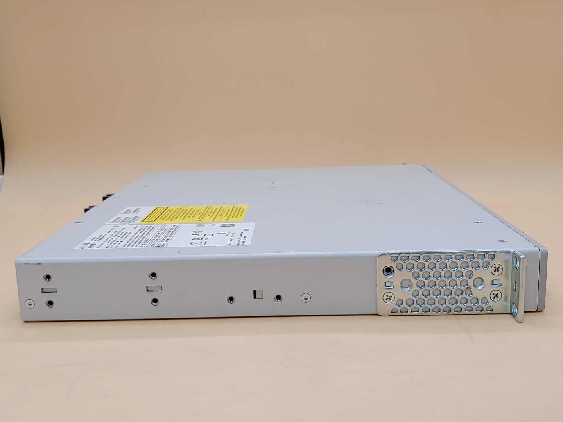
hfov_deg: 45.8
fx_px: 667
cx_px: 282
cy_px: 211
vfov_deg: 35.1
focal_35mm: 41
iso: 50
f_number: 1.8
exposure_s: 1/102
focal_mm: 4.36
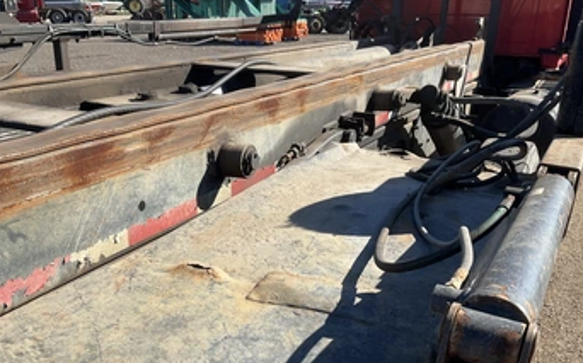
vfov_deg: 35.0
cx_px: 269
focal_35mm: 36
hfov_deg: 54.0
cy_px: 232
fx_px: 571
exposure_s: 1/1015
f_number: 1.8
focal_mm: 3
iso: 25
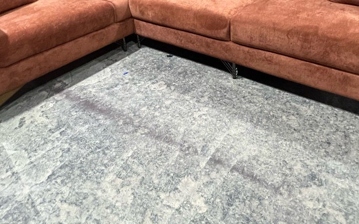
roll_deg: +2.3
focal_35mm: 26
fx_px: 254
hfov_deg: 70.4
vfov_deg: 43.6
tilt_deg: -22.2
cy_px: 24
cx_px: 189
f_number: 1.8
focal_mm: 1.57
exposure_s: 1/50
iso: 500
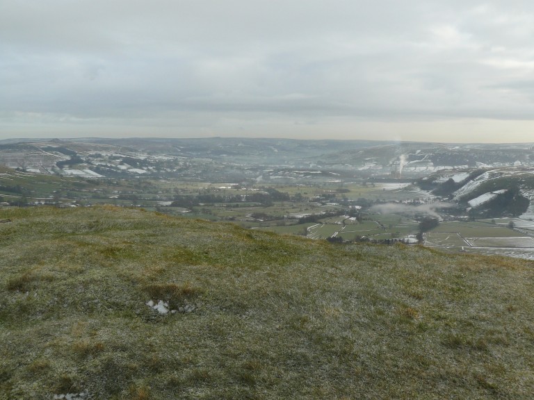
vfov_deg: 39.7
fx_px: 555
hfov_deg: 51.4
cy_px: 200
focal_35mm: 36
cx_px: 267
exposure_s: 1/200
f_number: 5
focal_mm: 6
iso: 100
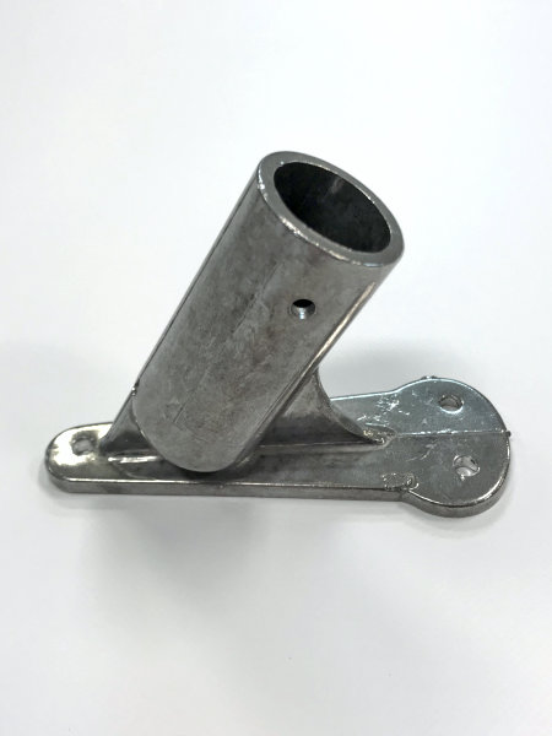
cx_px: 276
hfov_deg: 49.7
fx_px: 595
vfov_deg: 63.4
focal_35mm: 28
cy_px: 368
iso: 40
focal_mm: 3.99
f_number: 1.8
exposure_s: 1/100
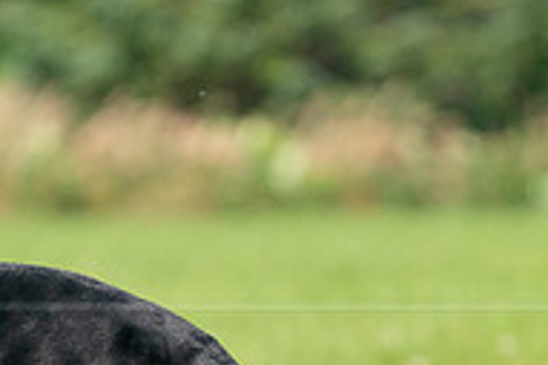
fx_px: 11467
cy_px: 447
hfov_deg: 2.7
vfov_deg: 1.8
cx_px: 238
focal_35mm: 754
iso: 1250
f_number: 5.6
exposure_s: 1/4000
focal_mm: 248
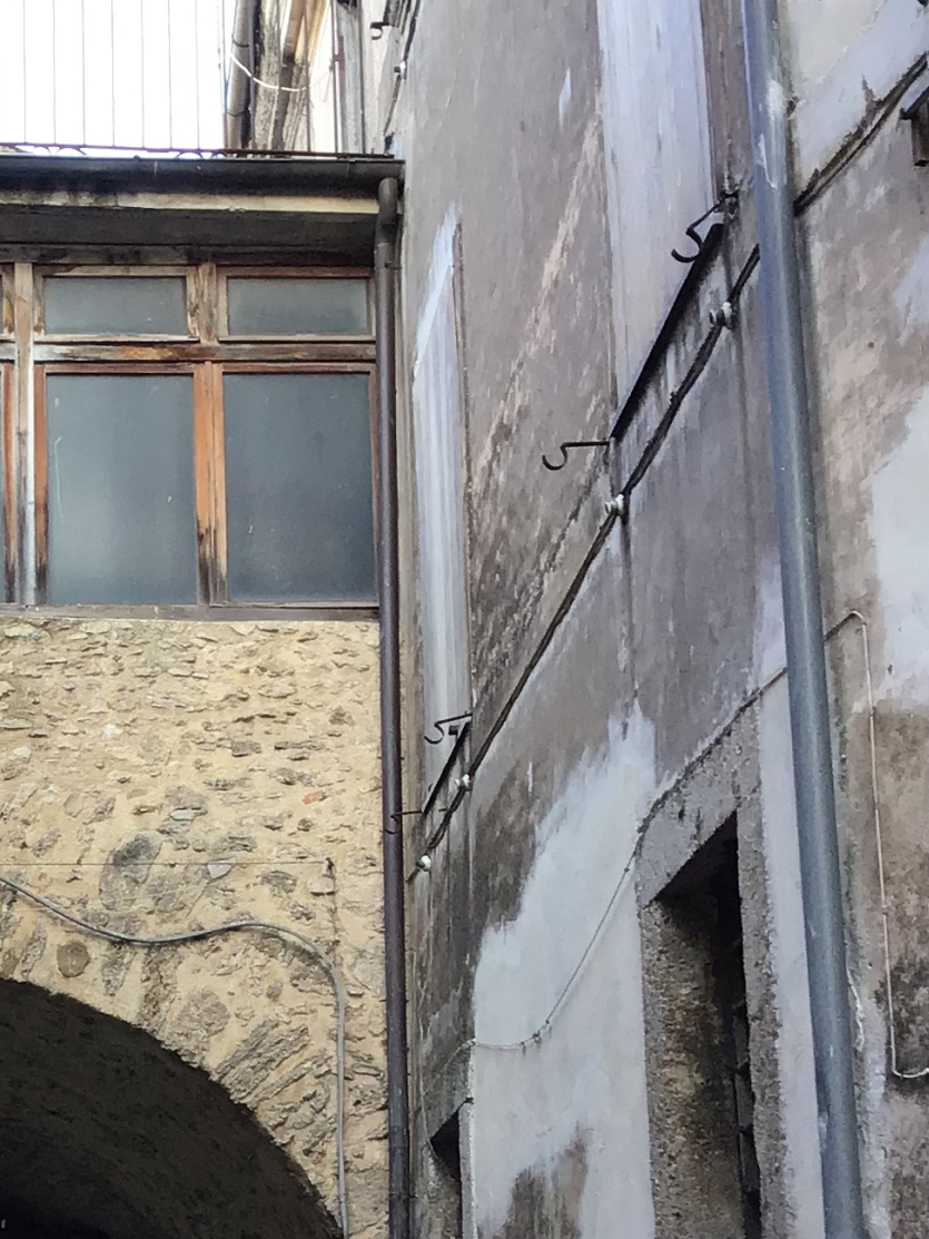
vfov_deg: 24.5
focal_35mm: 78
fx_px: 2791
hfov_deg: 18.0
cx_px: -189
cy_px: 1038
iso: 32
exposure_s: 1/50
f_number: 2.4
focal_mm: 3.3
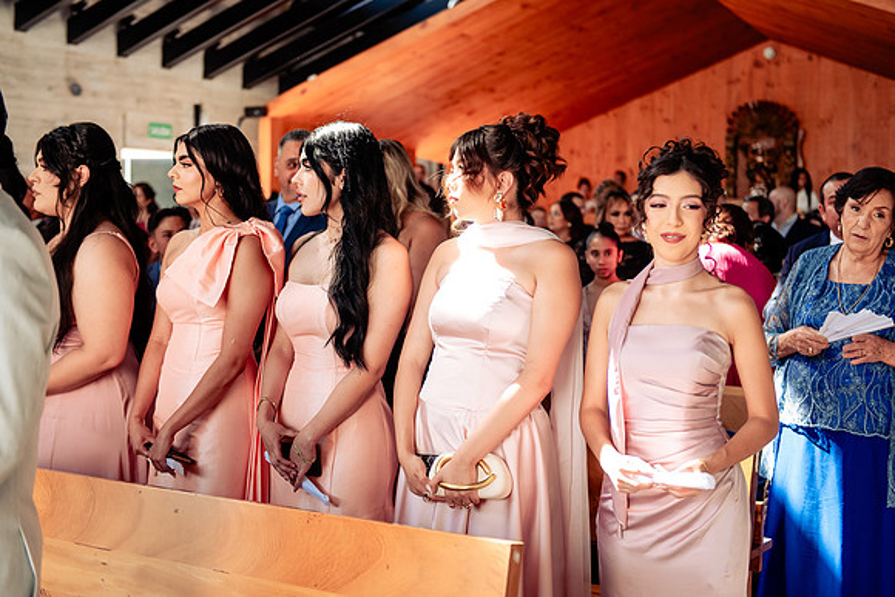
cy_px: 298
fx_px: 1317
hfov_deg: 37.5
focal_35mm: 53
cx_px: 448
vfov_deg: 25.5
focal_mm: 52
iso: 800
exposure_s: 1/400
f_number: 3.5
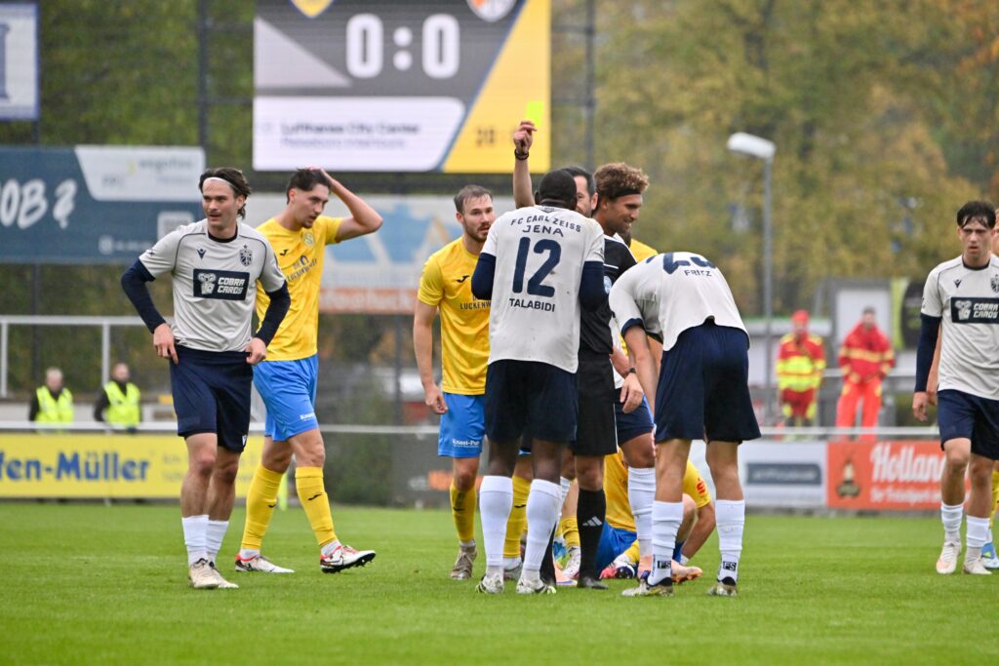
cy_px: 333
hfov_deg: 5.9
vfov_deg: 3.9
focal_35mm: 350
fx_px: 9713
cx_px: 500
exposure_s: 1/1600
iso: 3200
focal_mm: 350
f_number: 5.6
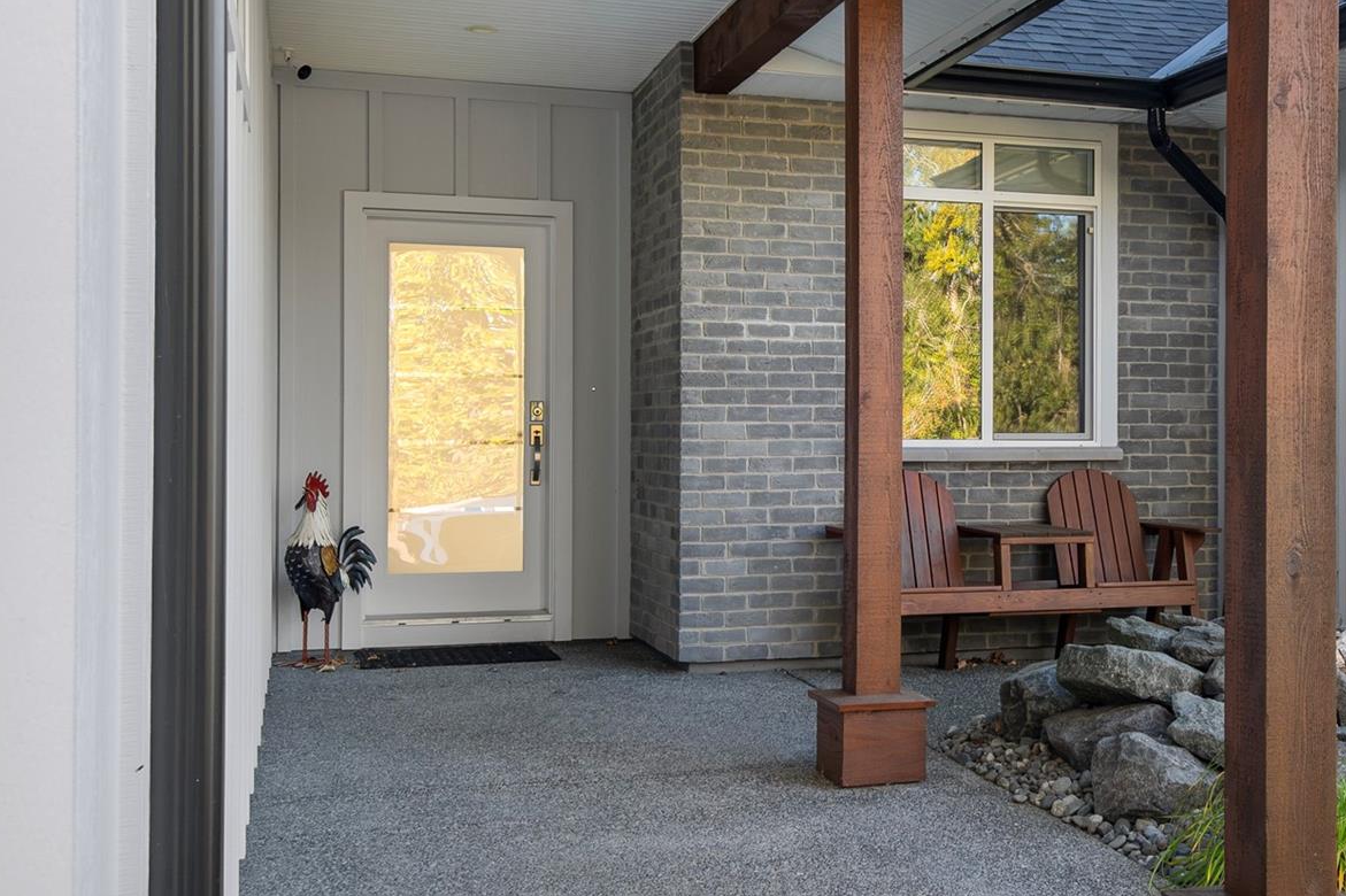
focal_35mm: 41
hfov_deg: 46.6
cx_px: 909
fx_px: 1532
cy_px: 426
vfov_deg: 32.6
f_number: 10
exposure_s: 1/80
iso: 200
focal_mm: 20
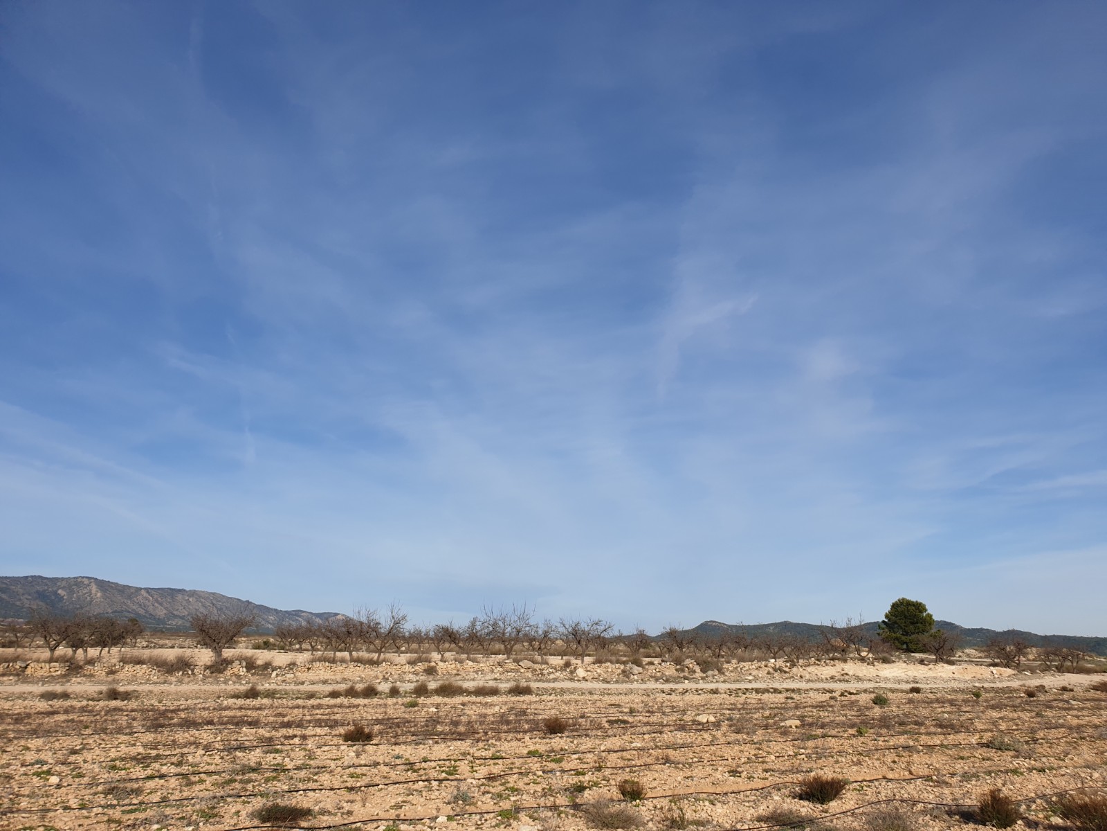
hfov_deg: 67.3
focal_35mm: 26
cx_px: 554
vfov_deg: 53.1
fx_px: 831
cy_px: 416
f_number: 2.4
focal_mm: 4.3
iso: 50
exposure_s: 1/2232
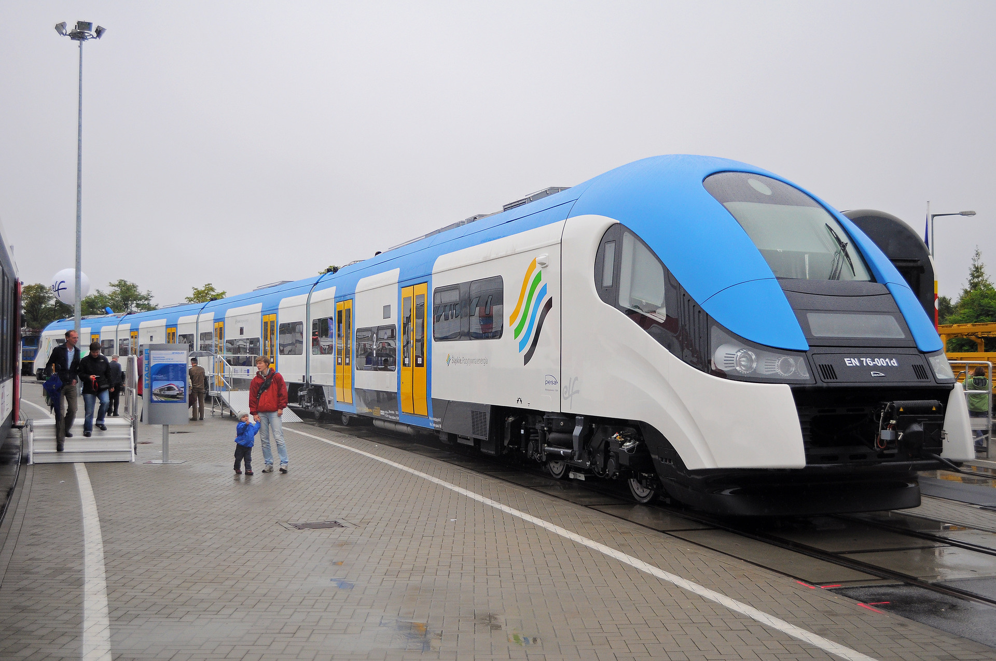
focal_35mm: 39
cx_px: 498
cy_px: 330
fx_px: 1078
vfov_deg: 34.1
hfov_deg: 49.6
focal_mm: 26
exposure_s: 1/640
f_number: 4.2
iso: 400
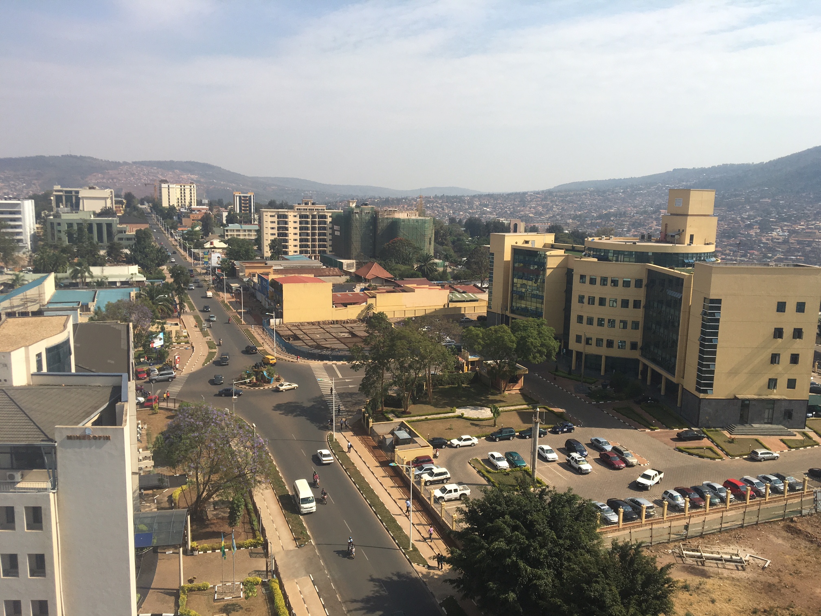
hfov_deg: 61.7
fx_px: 688
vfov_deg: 48.2
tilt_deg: -8.6
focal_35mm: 29
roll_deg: +0.0
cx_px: 410
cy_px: 308
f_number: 2.2
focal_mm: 4.15
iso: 25
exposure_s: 1/1709
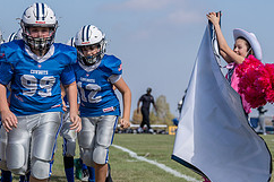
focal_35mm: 168
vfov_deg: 8.2
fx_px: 1278
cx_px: 60
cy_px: 100
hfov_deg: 12.2
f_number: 4
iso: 125
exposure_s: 1/1600
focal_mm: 70
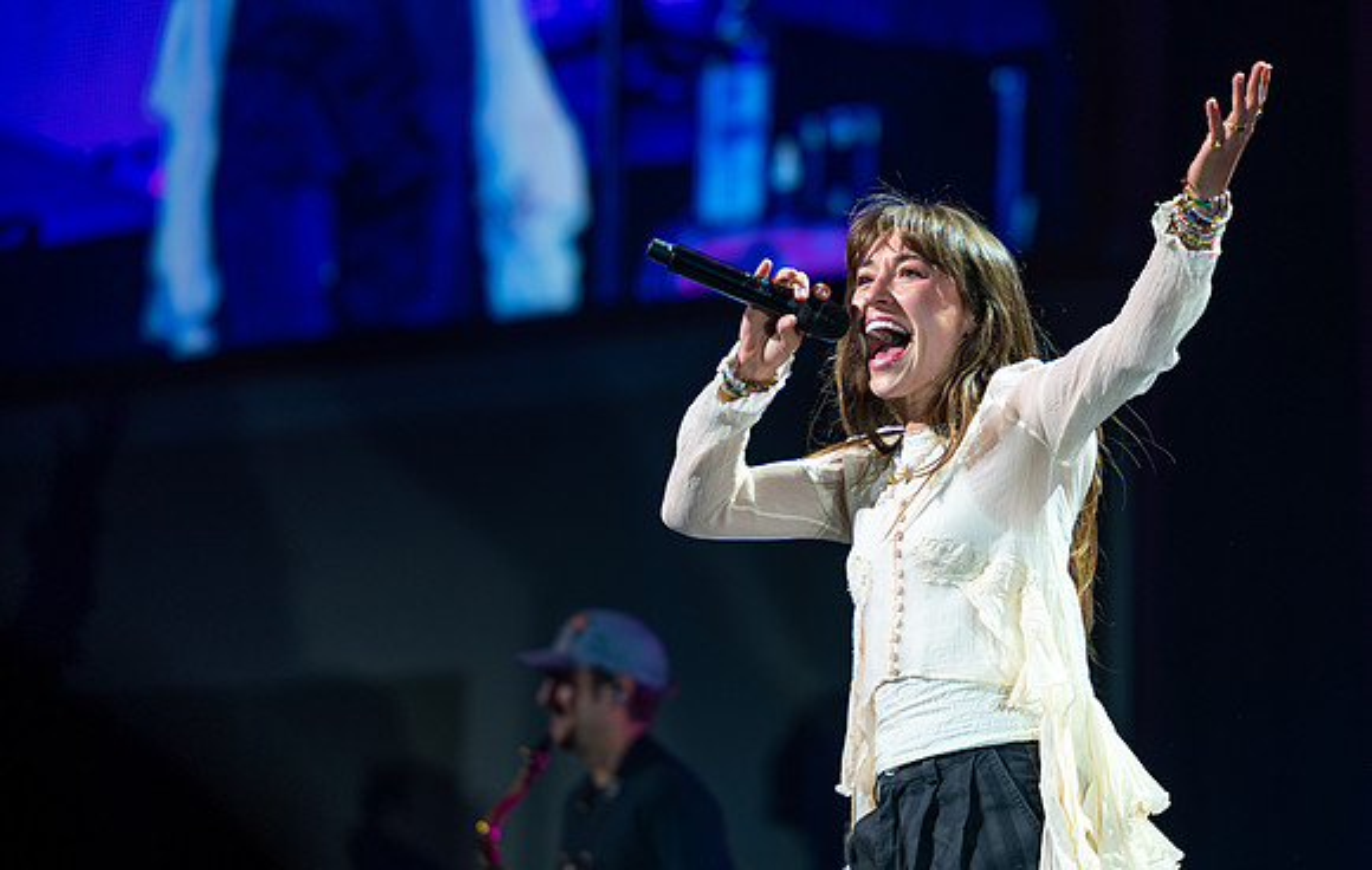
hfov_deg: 12.6
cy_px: 351
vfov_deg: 8.0
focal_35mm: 166
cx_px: 889
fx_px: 6222
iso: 400
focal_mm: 125
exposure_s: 1/250
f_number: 2.8
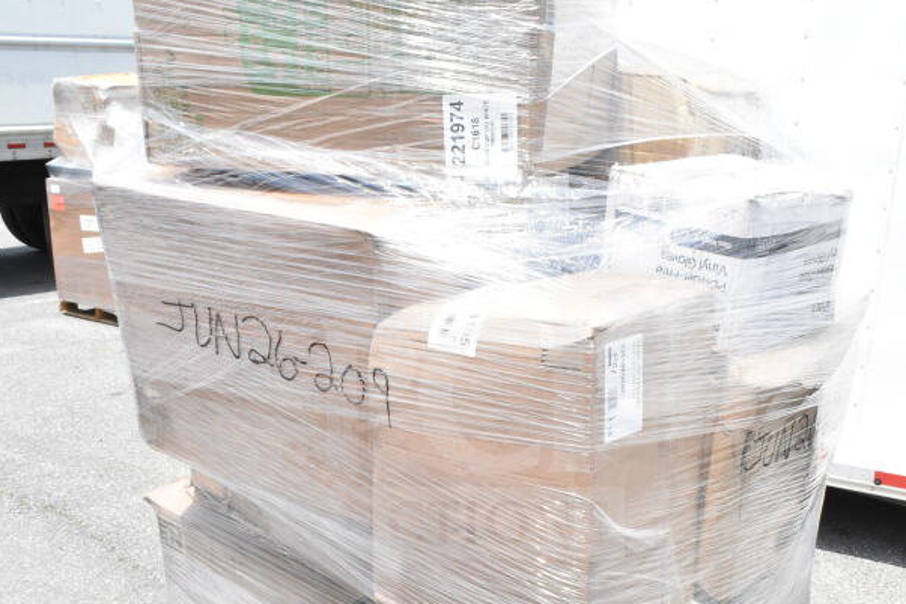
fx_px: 1031
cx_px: 455
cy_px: 438
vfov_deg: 32.1
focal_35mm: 41
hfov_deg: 47.4
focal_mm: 18
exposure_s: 1/800
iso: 1600
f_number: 14
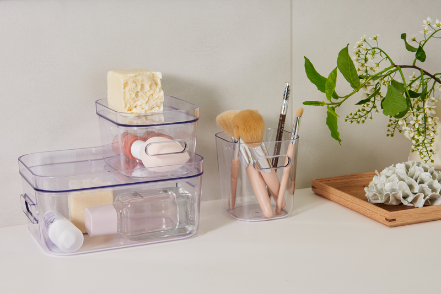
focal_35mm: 70
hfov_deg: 28.8
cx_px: 220
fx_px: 858
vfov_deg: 19.5
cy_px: 147
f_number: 14
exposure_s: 1/5
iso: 320
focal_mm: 70
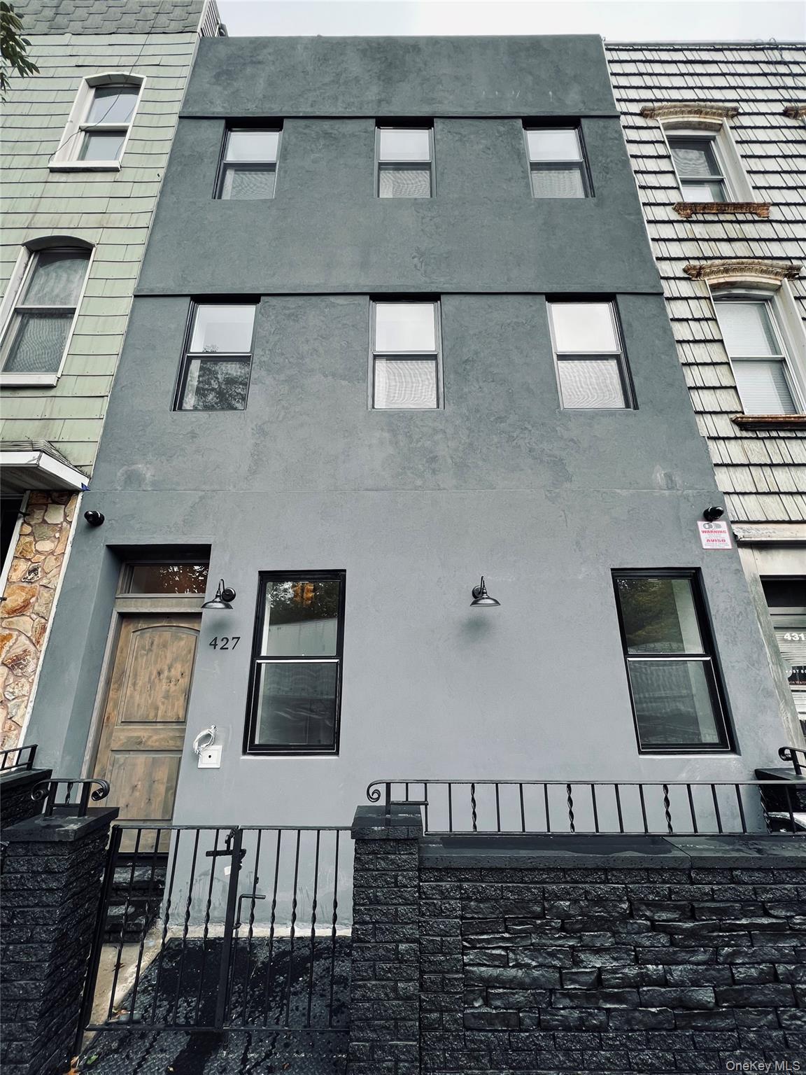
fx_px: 404
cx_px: 403
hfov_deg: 89.9
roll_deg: -0.7
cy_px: 538
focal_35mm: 13
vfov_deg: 106.2
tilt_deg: +17.2
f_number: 1.8
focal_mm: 1.57
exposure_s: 1/296
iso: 32
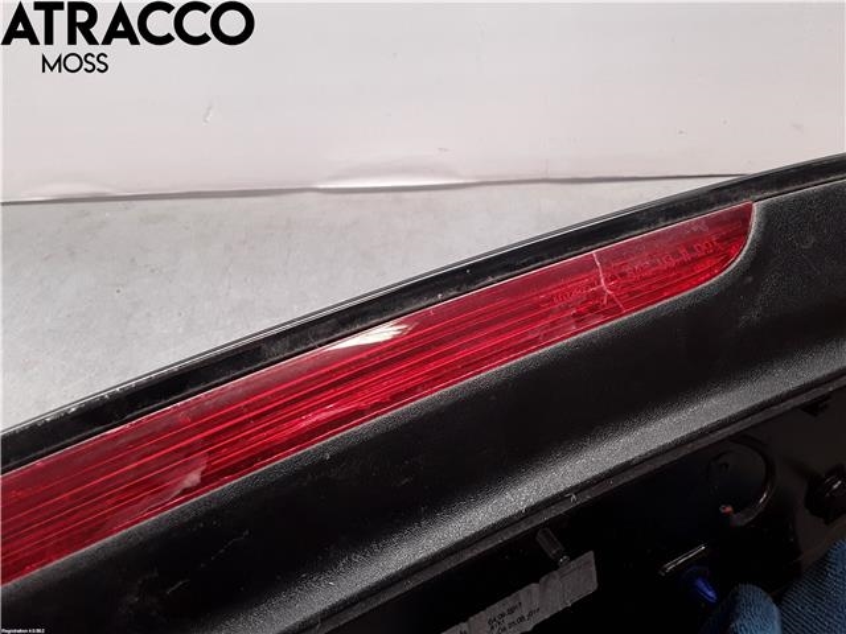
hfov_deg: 63.4
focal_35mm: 28
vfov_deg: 49.7
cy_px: 317
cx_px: 423
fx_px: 684
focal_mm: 2.91
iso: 50
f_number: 1.9
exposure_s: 1/50
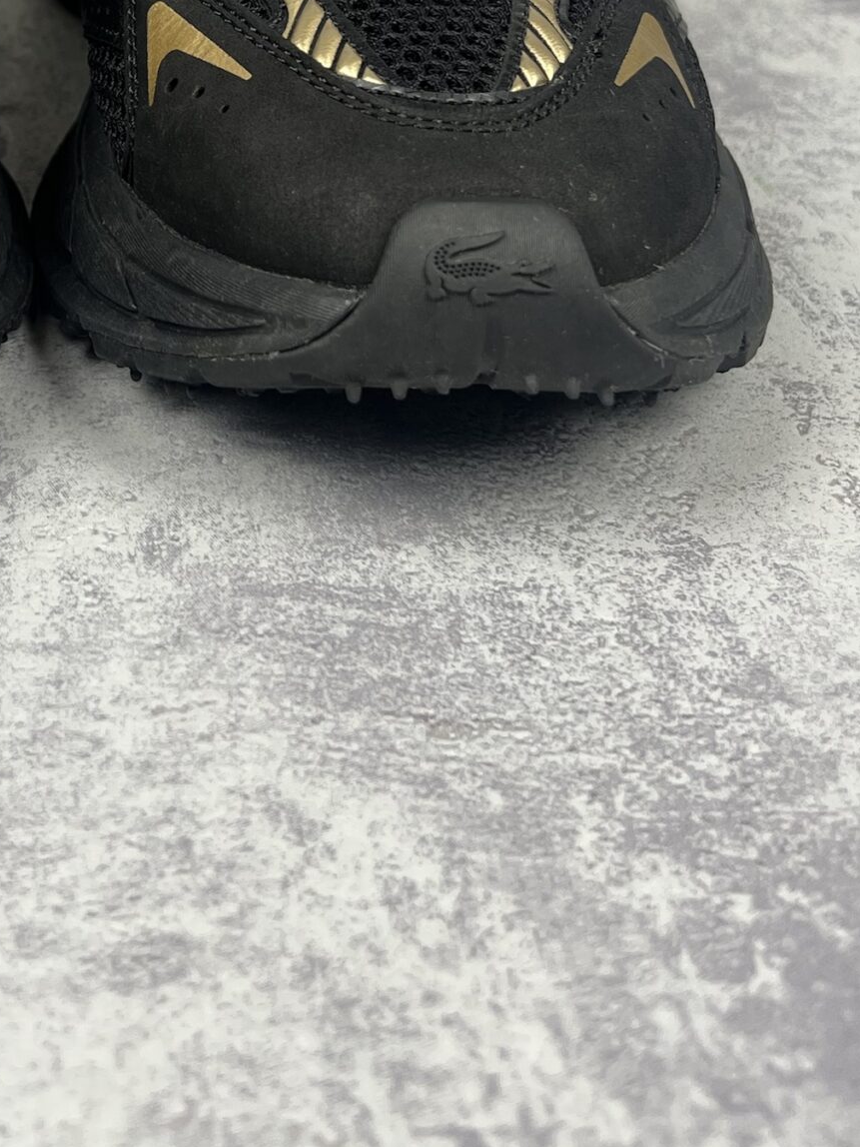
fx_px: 1921
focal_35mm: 58
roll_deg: +1.5
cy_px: 16
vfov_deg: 31.0
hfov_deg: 24.4
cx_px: 65
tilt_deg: -19.9
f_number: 1.5
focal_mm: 5.7
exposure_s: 1/100
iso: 50
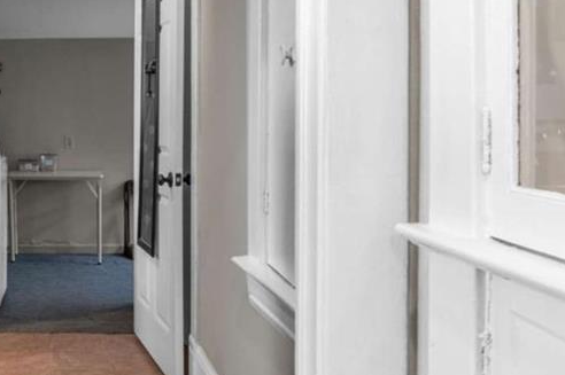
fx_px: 784
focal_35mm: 50
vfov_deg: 26.5
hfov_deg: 36.4
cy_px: 86
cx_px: 24
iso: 200
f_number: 8
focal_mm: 16
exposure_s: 1/4
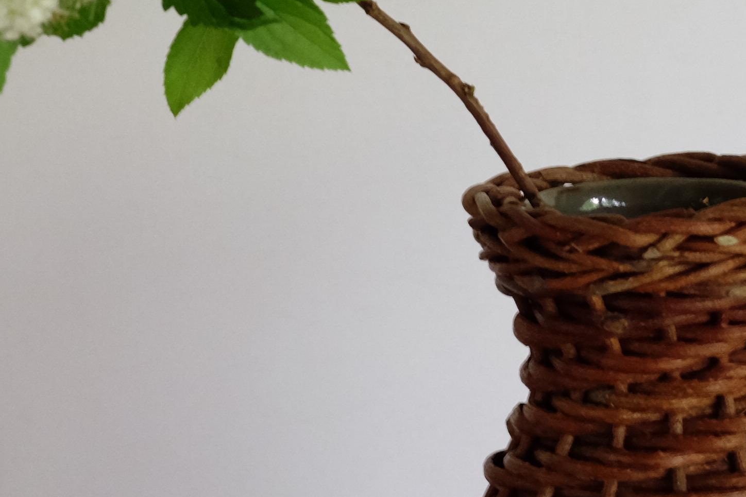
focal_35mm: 284
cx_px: 396
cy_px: 237
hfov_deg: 7.3
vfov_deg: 4.8
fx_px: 5884
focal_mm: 56
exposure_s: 1/20
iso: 1600
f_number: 5.6
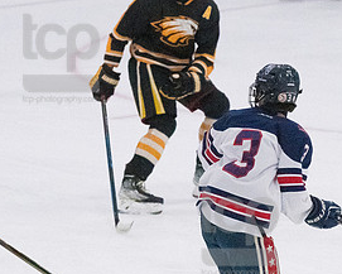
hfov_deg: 4.0
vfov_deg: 3.2
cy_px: 232
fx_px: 4881
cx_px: 240
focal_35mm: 482
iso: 8000
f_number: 5
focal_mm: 160
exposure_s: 1/1600
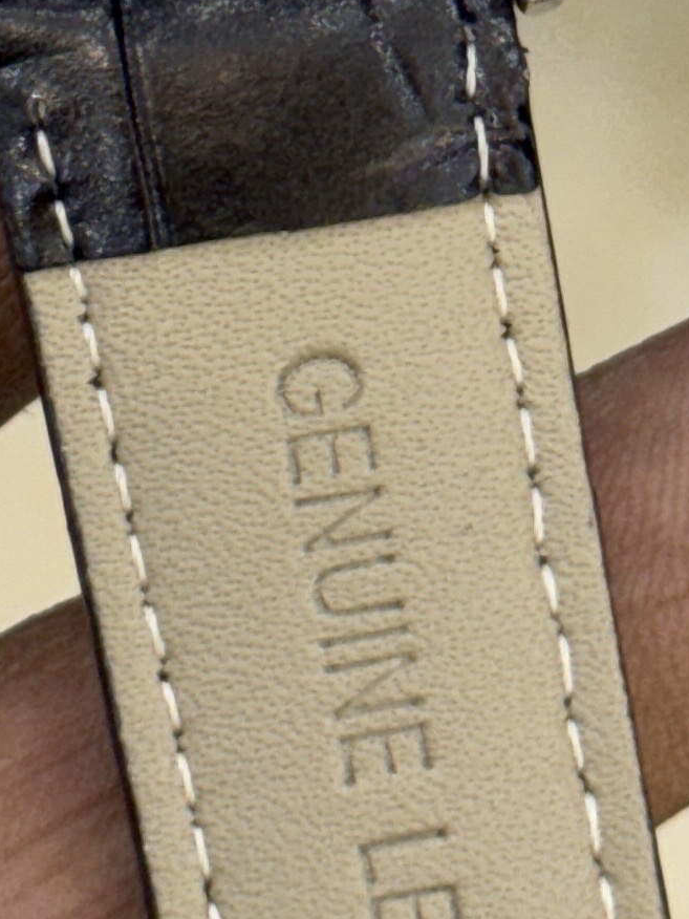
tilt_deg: -61.9
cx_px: 107
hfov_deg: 6.7
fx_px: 5865
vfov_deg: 8.7
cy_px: -523
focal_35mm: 221
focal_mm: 6.76
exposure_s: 1/100
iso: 125
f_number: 1.78
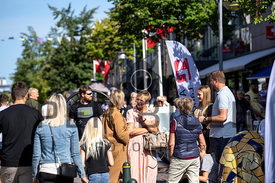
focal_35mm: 178
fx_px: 1360
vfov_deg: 7.7
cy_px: 92
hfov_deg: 11.5
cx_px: 138
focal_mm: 178
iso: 100
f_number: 4.5
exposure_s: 1/800
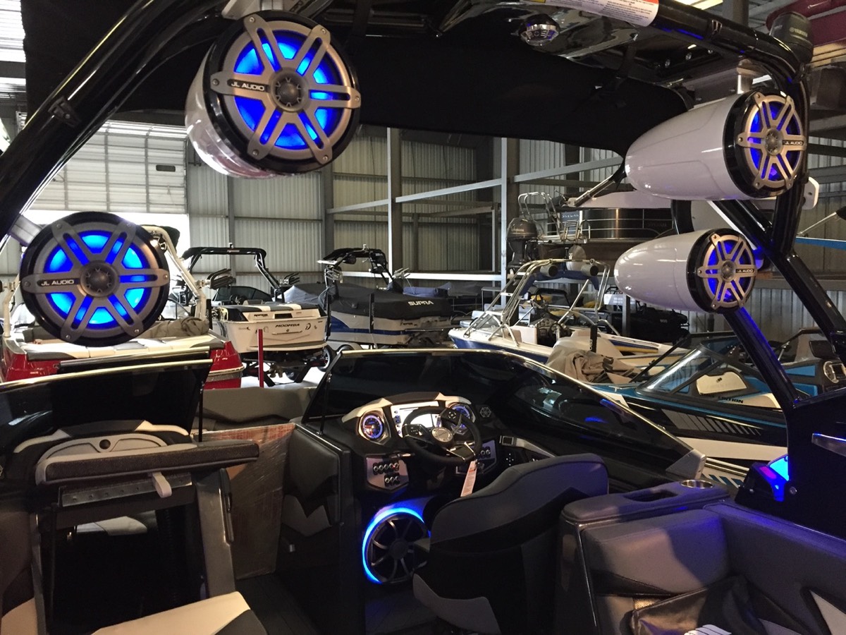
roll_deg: -0.1
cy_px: 318
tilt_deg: -4.3
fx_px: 709
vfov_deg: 48.2
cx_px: 423
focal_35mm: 29
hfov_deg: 61.7
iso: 250
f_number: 2.2
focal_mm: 4.15
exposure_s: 1/20
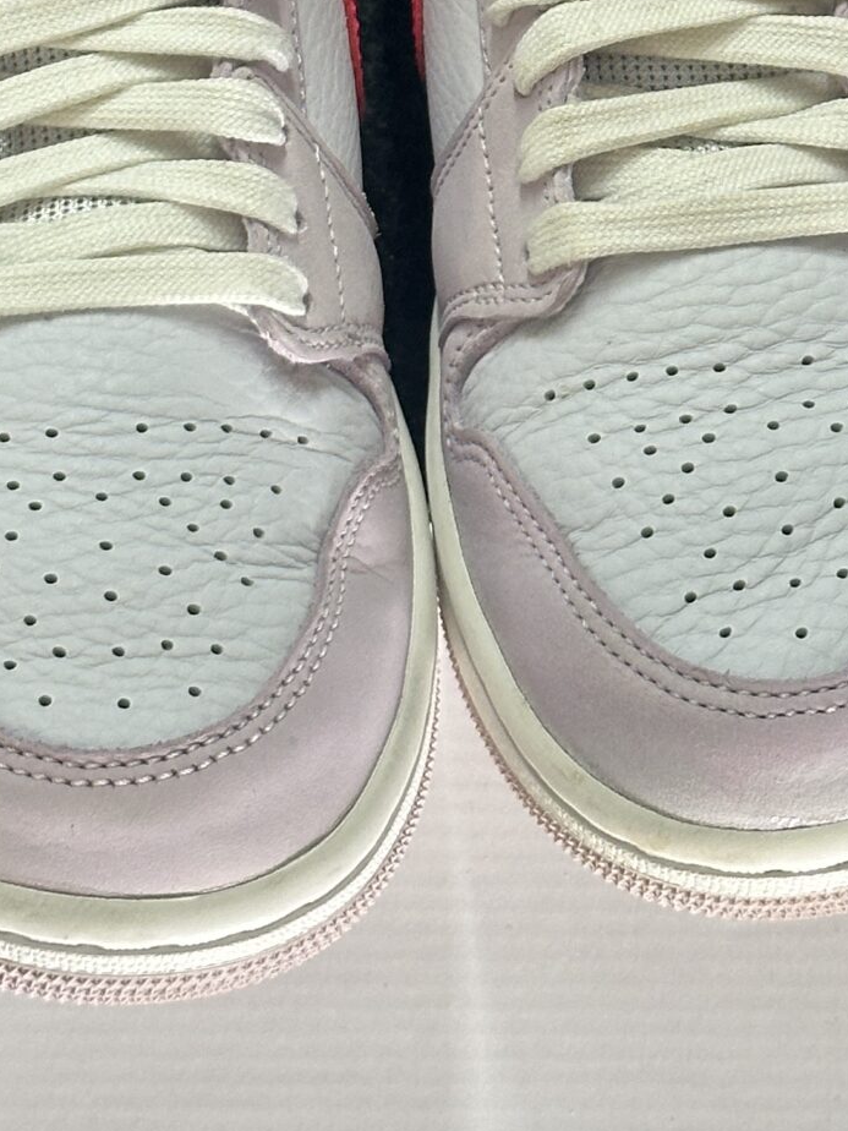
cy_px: -106
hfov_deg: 11.1
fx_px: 4344
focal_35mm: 133
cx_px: 444
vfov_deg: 14.5
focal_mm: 6.86
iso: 160
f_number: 1.78
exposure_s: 1/50
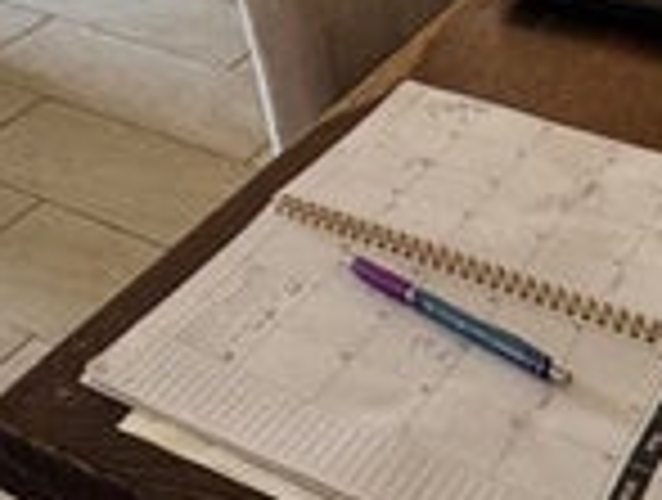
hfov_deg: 22.7
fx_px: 1553
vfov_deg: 16.0
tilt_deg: -10.1
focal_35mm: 81
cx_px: -65
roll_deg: +1.3
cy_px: -347
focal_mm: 2.22
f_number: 2.2
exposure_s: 1/60
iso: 160
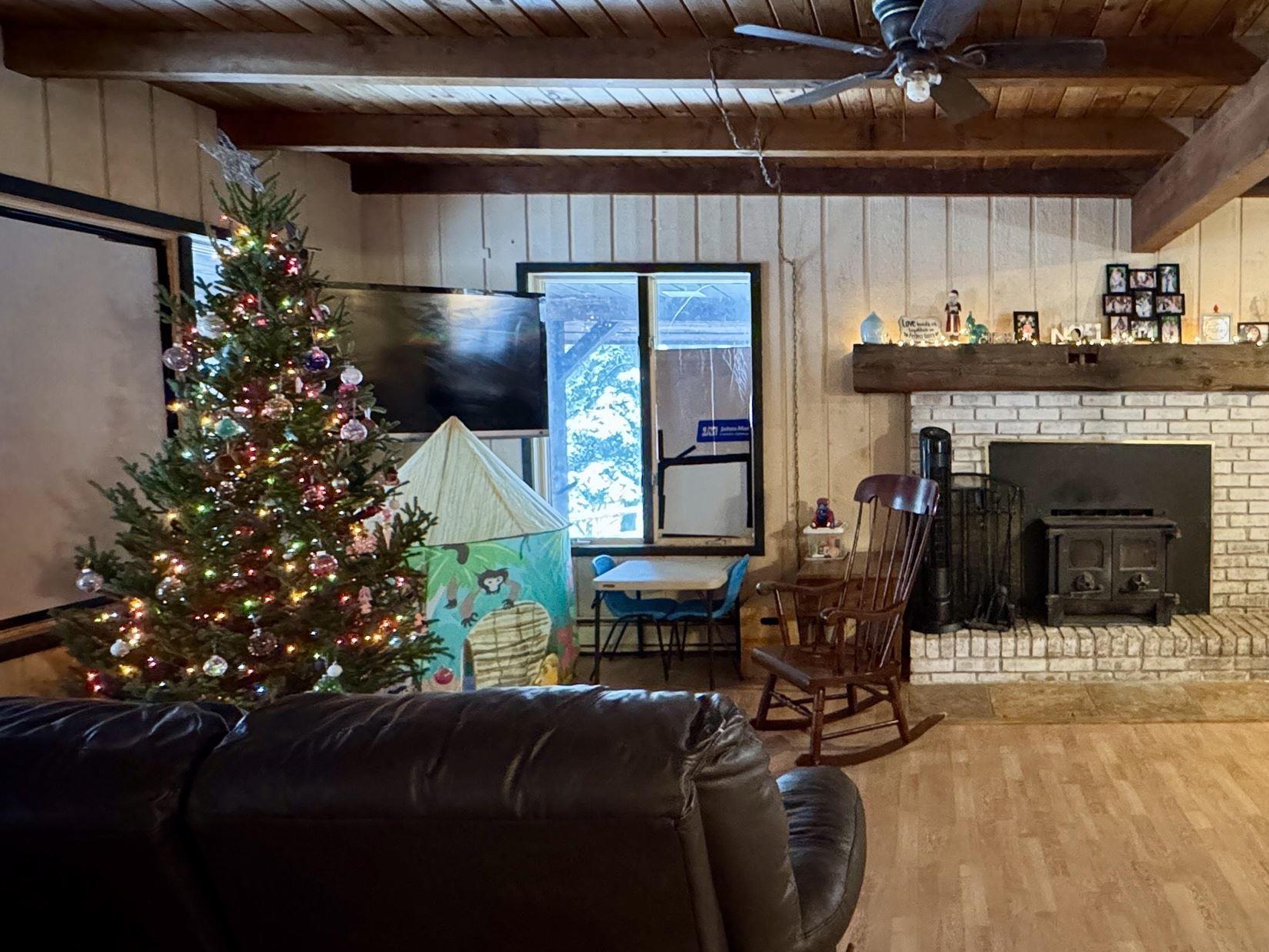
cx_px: 946
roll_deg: +0.2
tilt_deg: -4.5
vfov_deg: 53.1
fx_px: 953
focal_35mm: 26
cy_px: 470
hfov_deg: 63.5
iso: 1250
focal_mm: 2.22
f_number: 2.2
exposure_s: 1/40
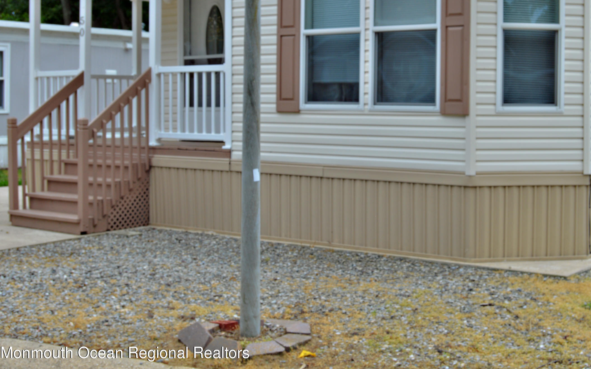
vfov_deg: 24.6
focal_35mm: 52
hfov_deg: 38.6
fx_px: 838
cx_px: 368
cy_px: 99
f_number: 8
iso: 100
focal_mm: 24
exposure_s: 1/250
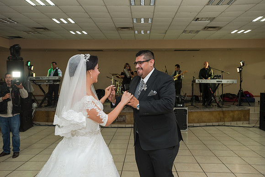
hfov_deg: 54.4
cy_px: 88
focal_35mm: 35
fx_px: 258
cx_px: 132
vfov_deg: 37.9
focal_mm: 35
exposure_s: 1/100
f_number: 4
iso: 1600
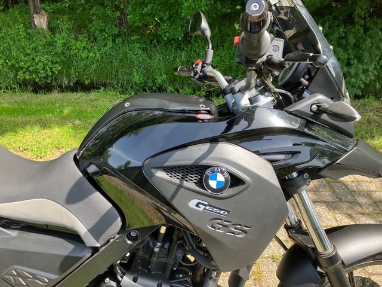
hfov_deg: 63.4
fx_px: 309
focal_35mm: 28
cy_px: 144
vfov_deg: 49.7
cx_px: 191
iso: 25
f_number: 1.8
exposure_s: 1/186
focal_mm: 3.99
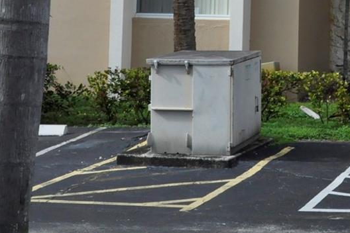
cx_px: 434
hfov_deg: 15.5
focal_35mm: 127
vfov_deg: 10.4
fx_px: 1235
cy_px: -116
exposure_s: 1/640
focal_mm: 28
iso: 1000
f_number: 13
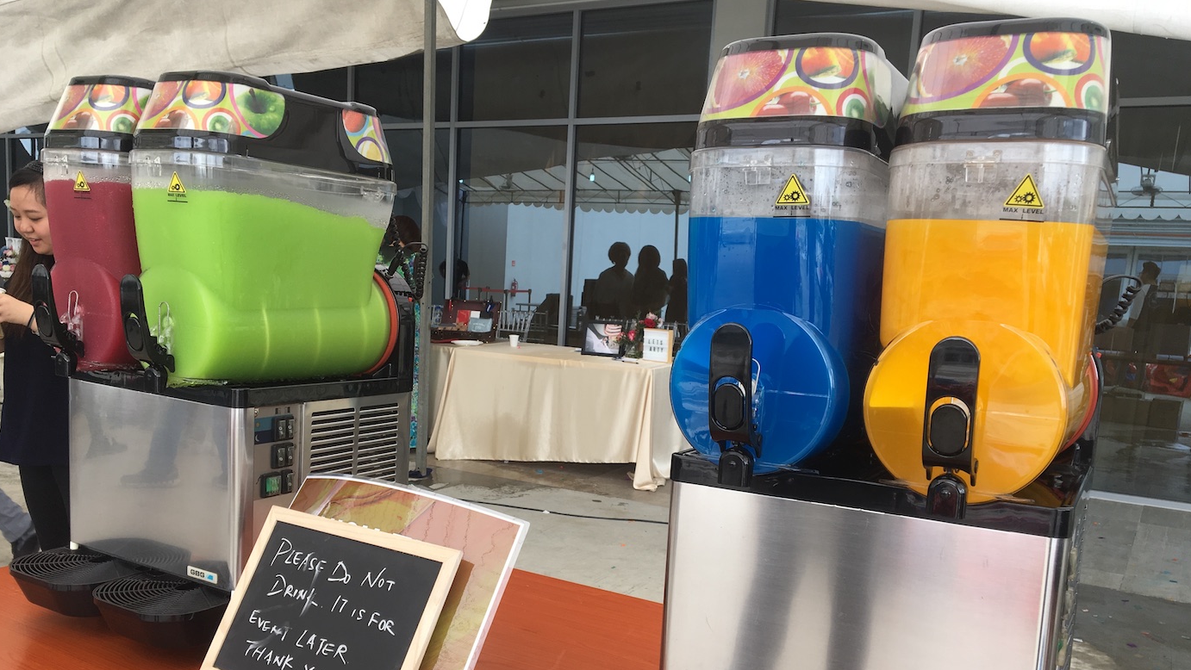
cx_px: 591
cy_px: 423
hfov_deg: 61.0
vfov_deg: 36.5
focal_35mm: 32
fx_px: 1011
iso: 25
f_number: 2.2
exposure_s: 1/160
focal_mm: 4.15
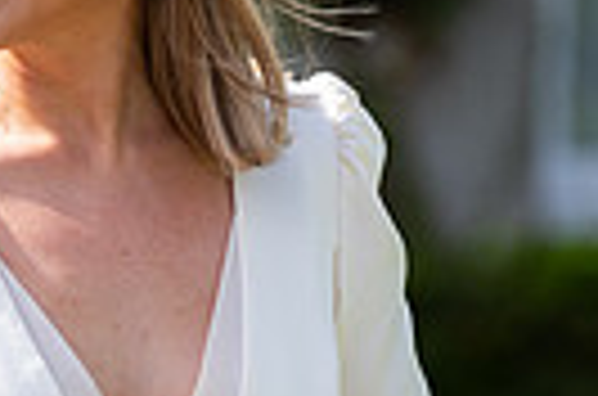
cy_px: 436
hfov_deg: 3.9
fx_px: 8717
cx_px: 36
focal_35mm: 526
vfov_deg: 2.6
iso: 125
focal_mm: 155
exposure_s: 1/500
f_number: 3.5
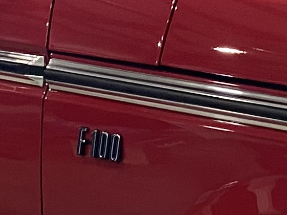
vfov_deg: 7.9
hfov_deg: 10.6
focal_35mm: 187
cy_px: 36
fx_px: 1549
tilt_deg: -5.9
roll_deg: -2.5
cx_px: 153
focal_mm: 4.25
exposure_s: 1/60
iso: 200
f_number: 1.8
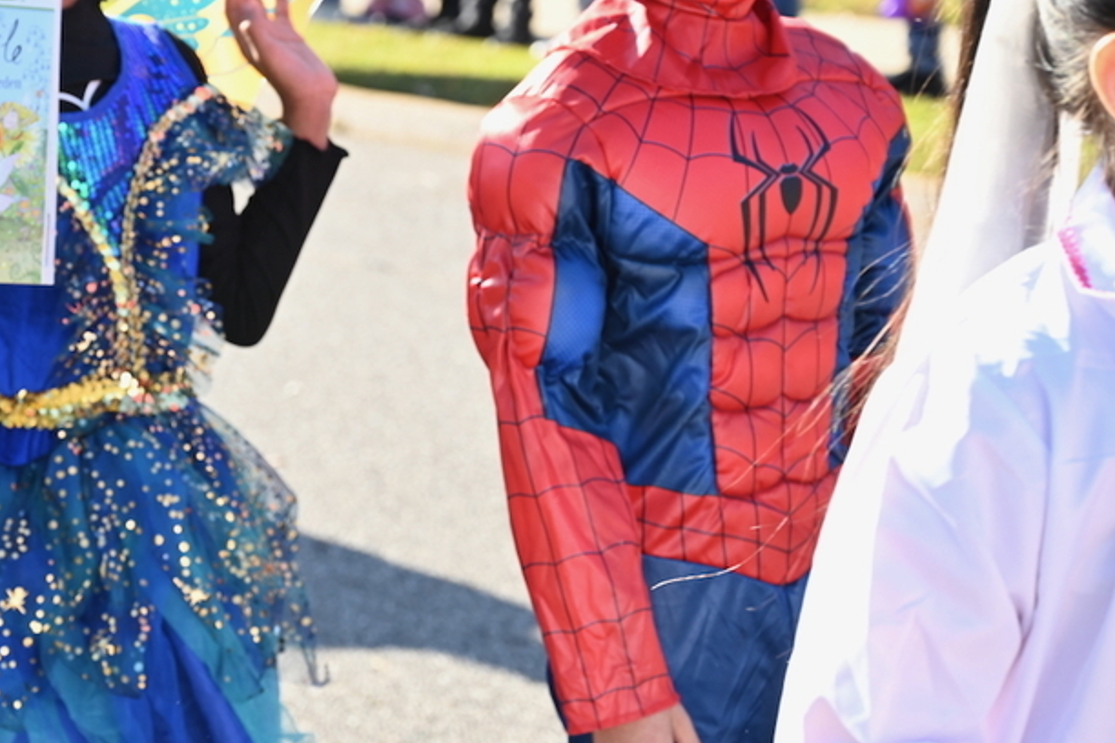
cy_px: 321
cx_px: 337
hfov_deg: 17.4
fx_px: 3623
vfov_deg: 11.7
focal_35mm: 117
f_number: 5
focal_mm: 70
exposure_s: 1/250
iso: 200
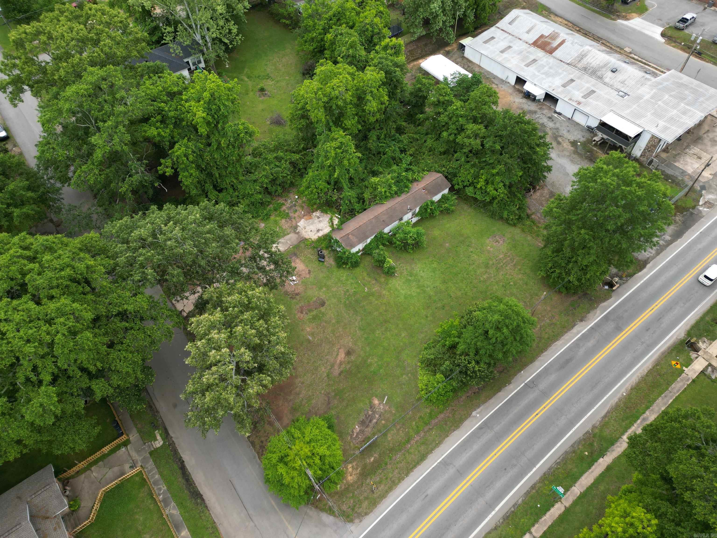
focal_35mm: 24
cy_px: 269
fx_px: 497
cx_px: 358
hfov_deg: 71.6
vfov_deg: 56.8
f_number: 1.7
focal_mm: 6.72
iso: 120
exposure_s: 1/725
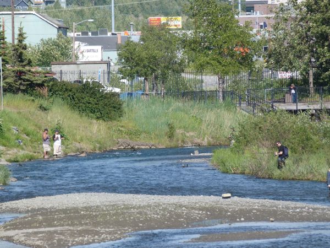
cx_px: 165
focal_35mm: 467
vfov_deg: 3.2
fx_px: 4452
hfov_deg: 4.2
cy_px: 124
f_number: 5.6
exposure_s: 1/250
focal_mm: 84.1
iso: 80
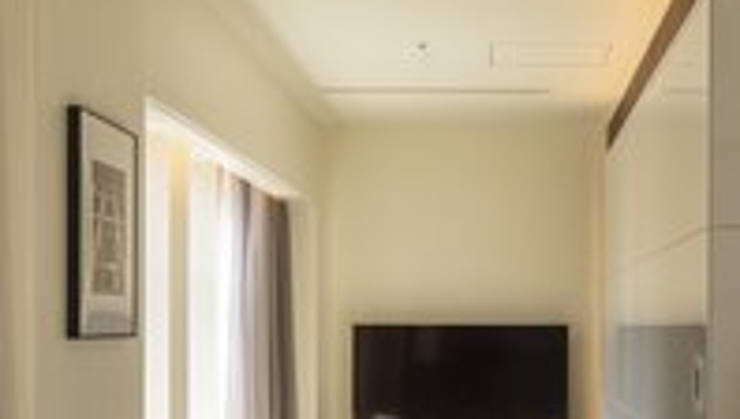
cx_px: 519
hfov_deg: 27.6
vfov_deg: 15.8
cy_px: 340
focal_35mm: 76
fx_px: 1493
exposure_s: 1/10
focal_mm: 30
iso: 100
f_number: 13
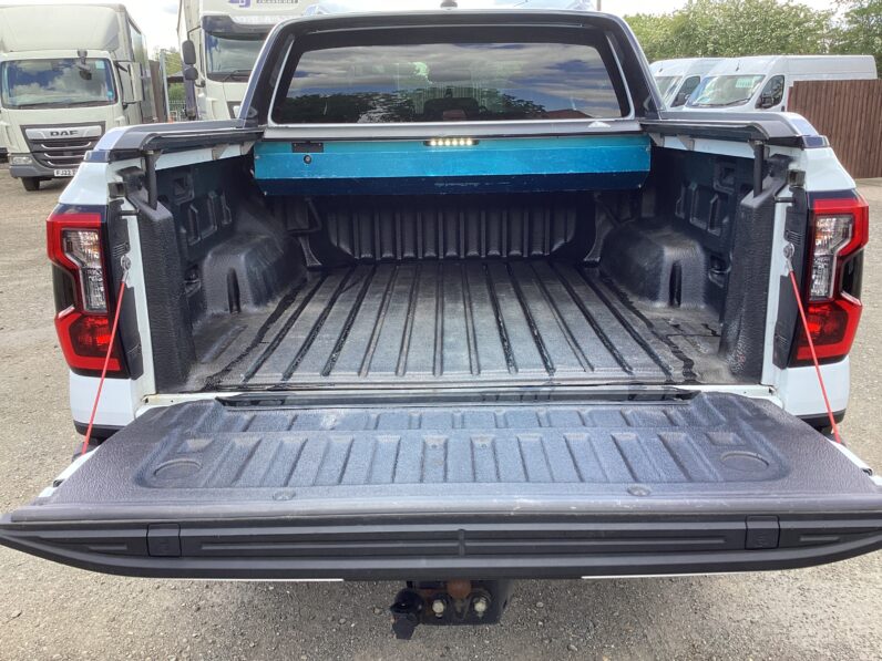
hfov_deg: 58.4
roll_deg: +1.1
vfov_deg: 45.4
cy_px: 330
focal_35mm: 31
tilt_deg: -16.6
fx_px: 790
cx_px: 441
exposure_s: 1/130
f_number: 2.4
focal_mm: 3.3
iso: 25
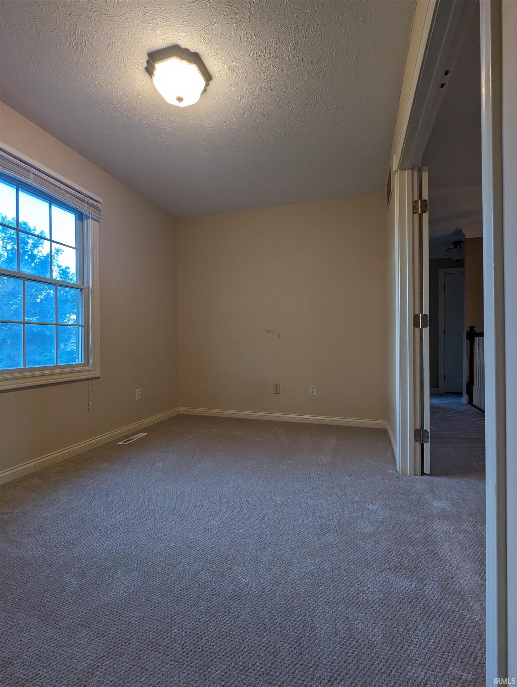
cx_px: 258
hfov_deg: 78.2
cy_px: 344
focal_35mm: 16
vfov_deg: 94.4
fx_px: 318
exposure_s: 1/40
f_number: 2.2
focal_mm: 2.35
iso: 69
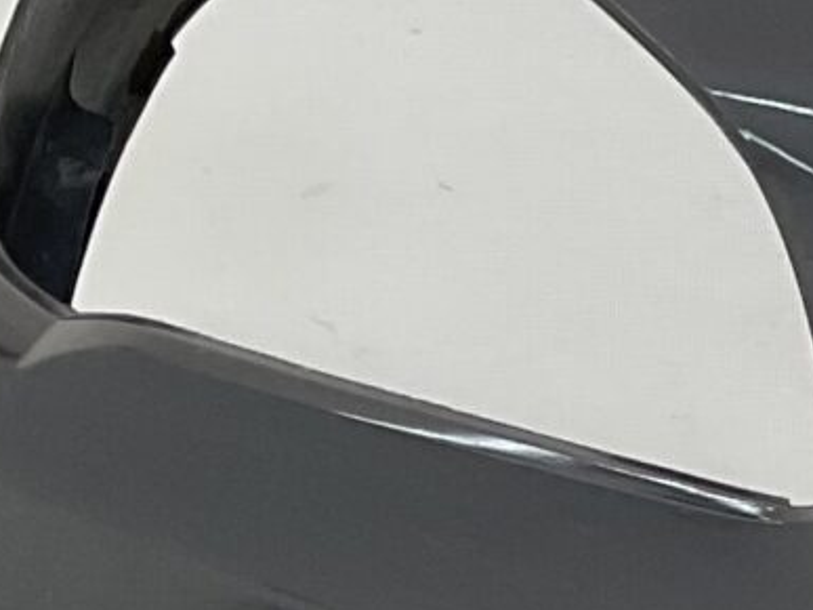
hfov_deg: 8.7
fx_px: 4508
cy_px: 570
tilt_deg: -9.2
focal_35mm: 192
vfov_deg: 7.7
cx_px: 2389
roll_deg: -2.2
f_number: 1.8
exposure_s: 1/297
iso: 16
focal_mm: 3
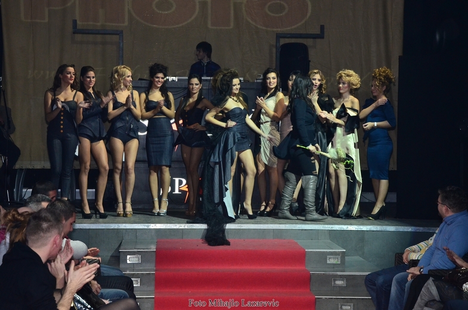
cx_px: 234
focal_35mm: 87
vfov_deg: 15.6
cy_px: 155
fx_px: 1129
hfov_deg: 23.4
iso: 1250
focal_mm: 58
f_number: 9
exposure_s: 1/80
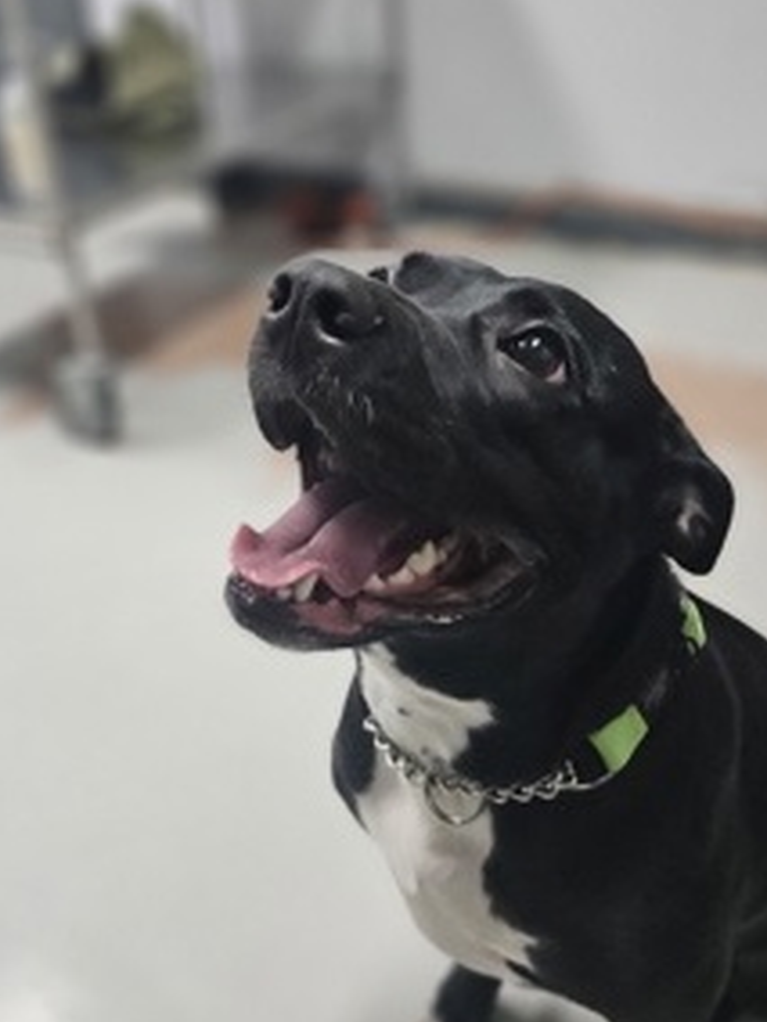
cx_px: 322
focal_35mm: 34
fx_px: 1004
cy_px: 475
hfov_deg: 41.7
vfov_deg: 53.9
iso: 640
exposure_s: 1/120
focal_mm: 5.4
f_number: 1.8
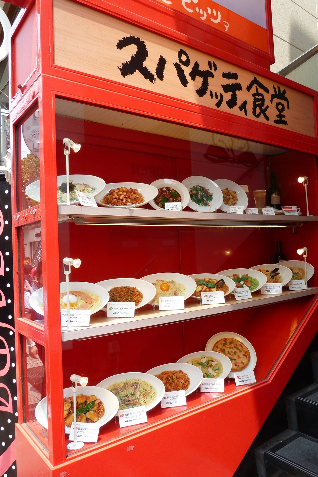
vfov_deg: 67.4
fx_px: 358
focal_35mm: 27
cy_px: 235
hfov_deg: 47.9
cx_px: 173
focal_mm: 4.1
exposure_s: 1/125
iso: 80
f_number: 4
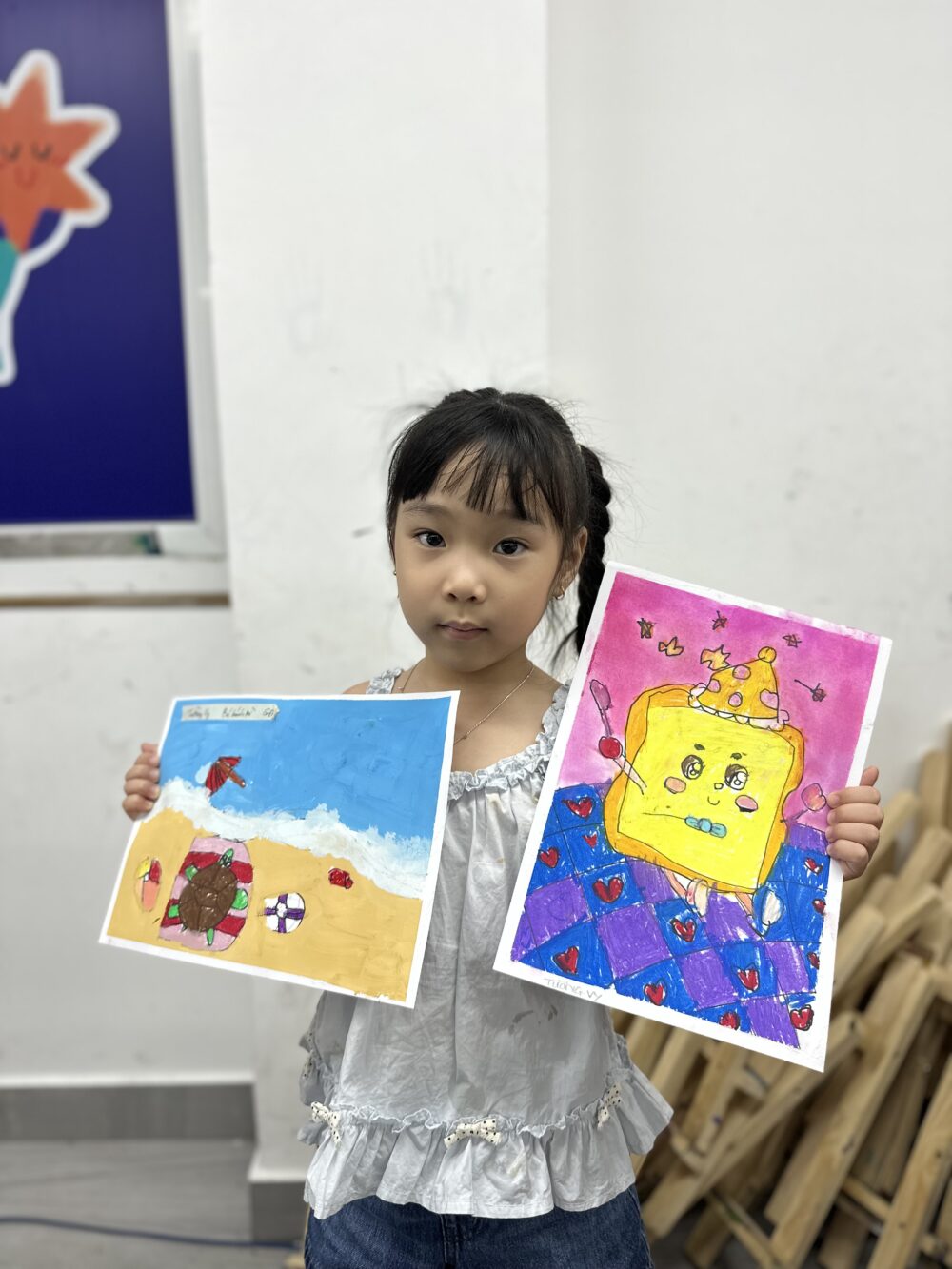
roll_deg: -0.4
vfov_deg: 71.6
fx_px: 880
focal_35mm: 24
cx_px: 476
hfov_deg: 56.8
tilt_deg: -7.6
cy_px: 634
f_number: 1.78
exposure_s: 1/188
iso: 64
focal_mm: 6.86
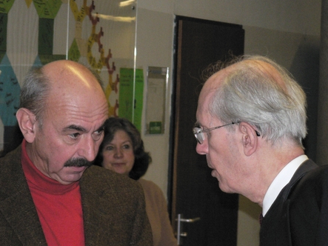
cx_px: 164
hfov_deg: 11.9
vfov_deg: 8.9
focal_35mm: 166
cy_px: 134
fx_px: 1572
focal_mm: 24.6
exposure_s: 1/60
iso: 400
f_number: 3.3
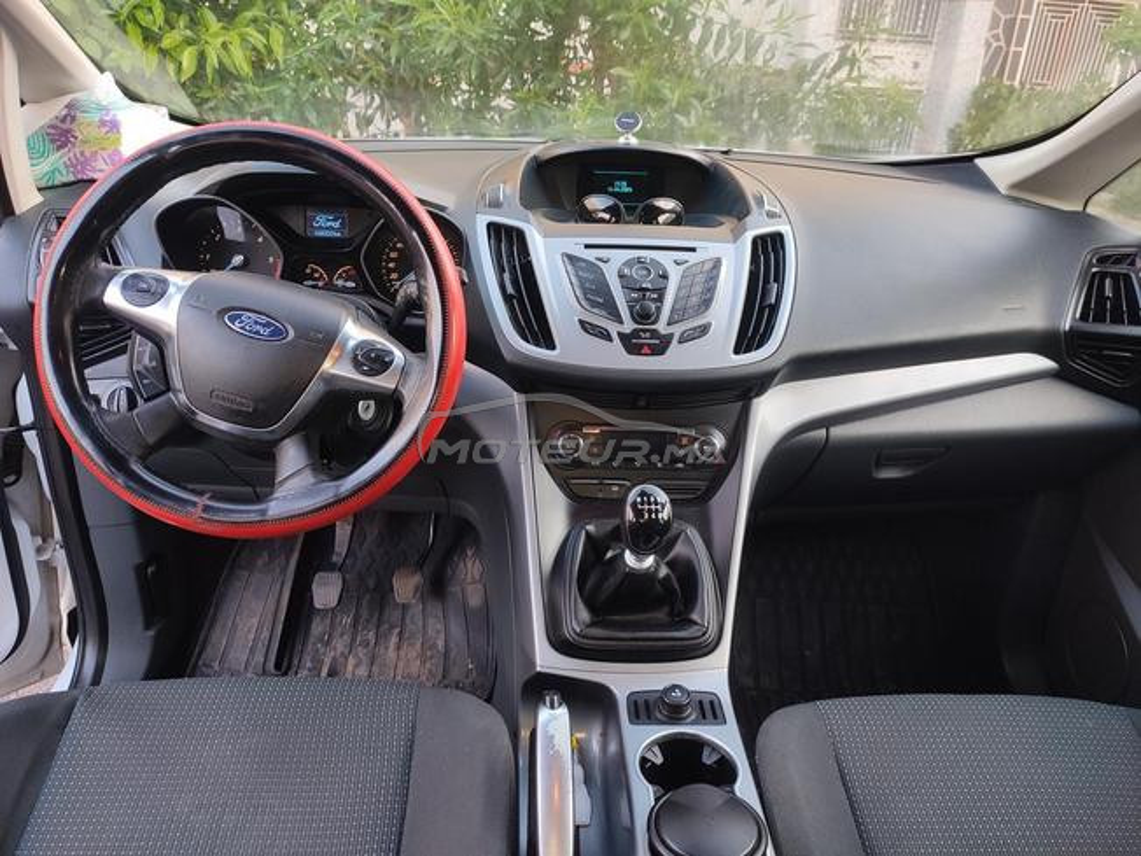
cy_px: 428
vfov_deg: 54.9
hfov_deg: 69.4
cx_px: 570
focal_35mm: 25
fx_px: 824
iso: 170
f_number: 1.9
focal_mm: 6.04
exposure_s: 1/33
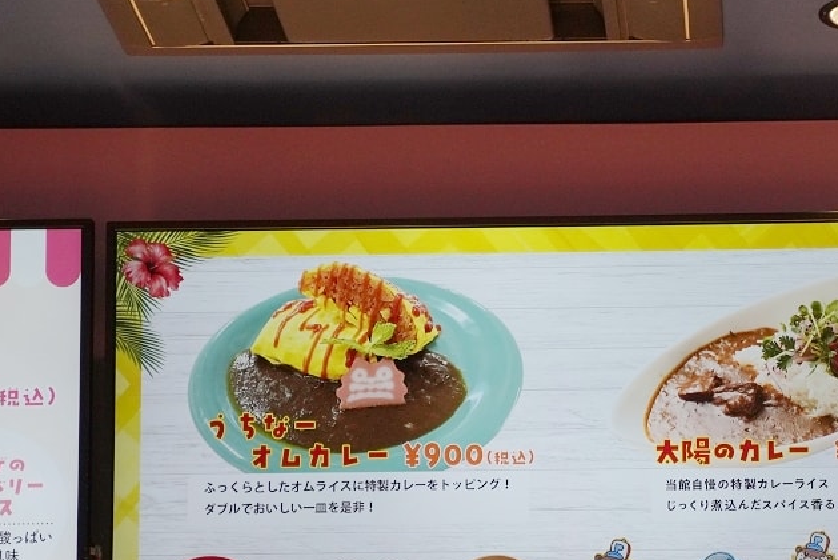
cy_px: 353
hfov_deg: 14.3
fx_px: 3330
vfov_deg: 9.6
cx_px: 579
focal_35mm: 143
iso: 3200
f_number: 2.8
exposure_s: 1/160
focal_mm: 75
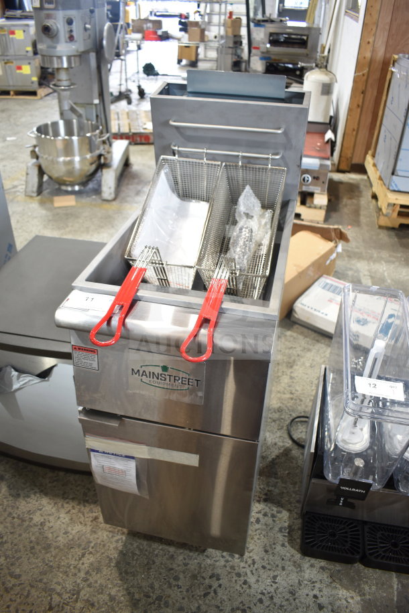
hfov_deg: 47.9
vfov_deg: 67.4
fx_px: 460
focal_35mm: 27
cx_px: 204
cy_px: 306
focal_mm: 18
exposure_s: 1/30
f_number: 3.5
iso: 280
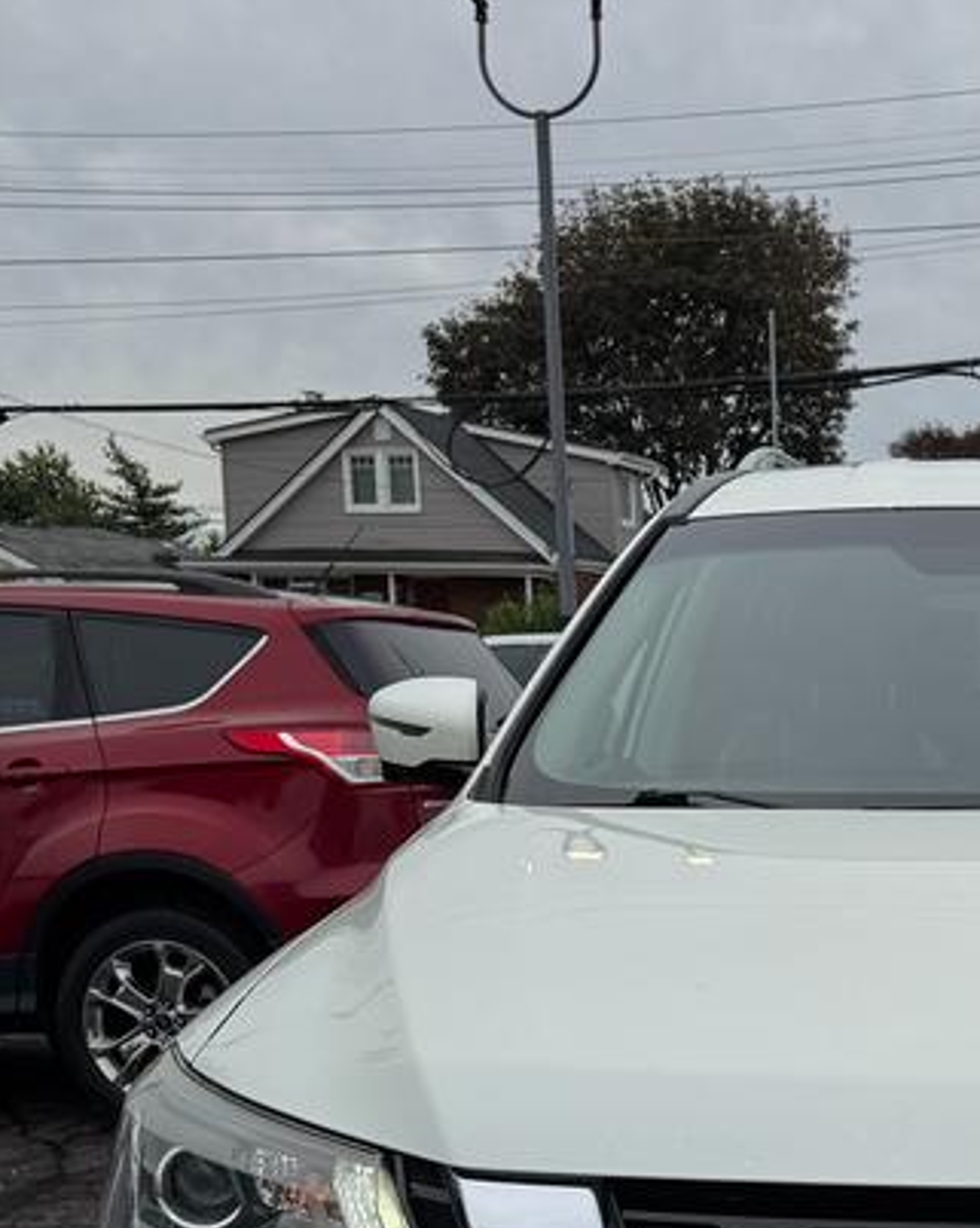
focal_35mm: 56
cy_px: 1026
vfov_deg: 32.4
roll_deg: -0.8
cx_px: 1087
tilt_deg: -9.2
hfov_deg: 25.1
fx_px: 2033
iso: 80
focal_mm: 6.76
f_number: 1.78
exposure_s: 1/4310
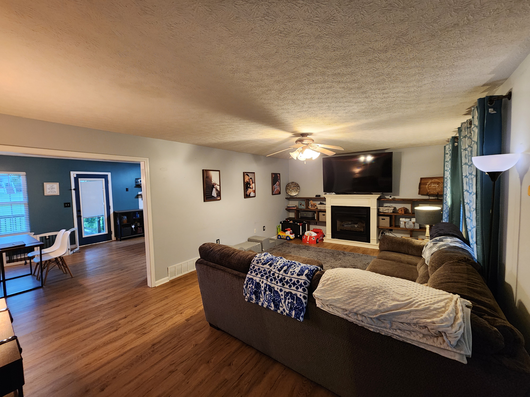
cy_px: 198
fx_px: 199
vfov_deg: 89.9
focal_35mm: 13
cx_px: 265
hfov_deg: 106.2
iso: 400
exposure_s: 1/30
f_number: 2.2
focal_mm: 2.2
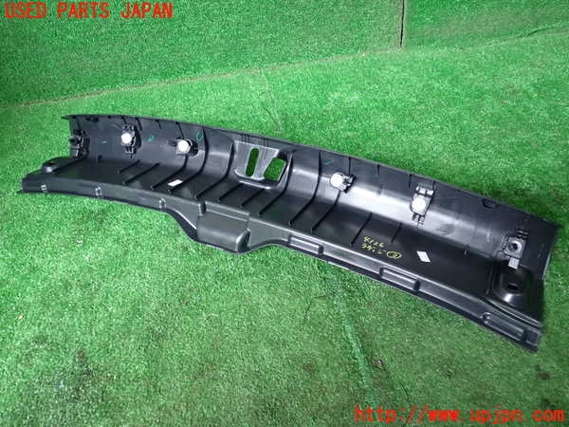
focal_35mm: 30
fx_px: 493
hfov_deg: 60.0
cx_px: 284
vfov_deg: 46.8
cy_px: 214
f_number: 2.3
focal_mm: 5.4
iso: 250
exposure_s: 1/30
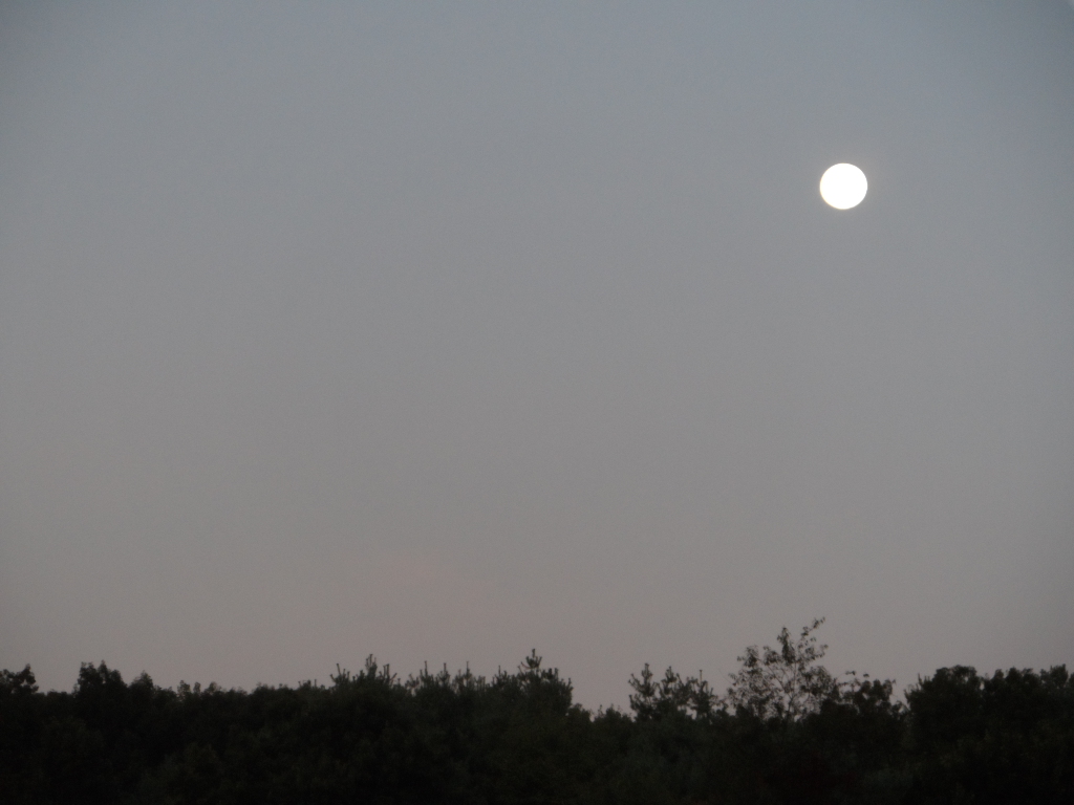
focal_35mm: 178
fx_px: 5523
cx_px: 537
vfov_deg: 8.3
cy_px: 402
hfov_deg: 11.1
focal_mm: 28.9
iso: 320
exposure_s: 1/90
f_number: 4.5
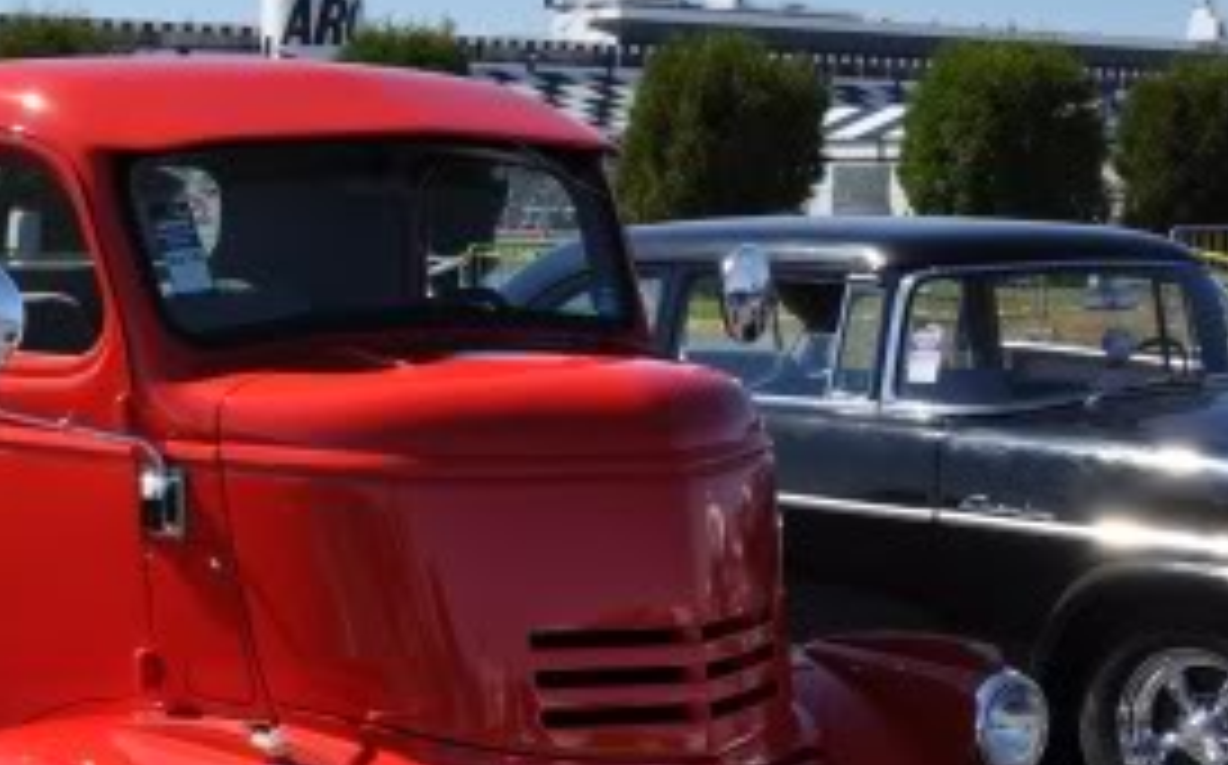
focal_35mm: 86
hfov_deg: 22.7
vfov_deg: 15.1
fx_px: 2875
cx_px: -121
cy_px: 389
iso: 200
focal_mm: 24
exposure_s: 1/400
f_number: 10
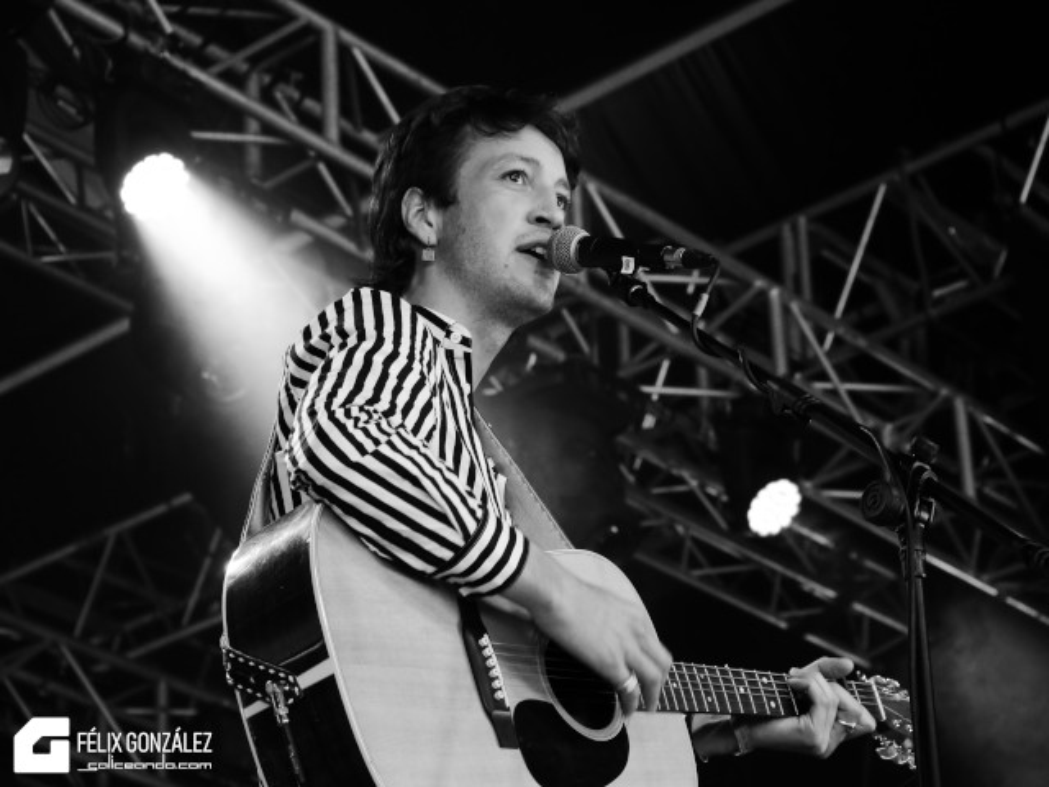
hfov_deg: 17.3
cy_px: 394
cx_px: 524
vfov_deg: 13.0
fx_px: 3455
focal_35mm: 114
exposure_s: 1/60
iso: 3200
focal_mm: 57
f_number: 5.6
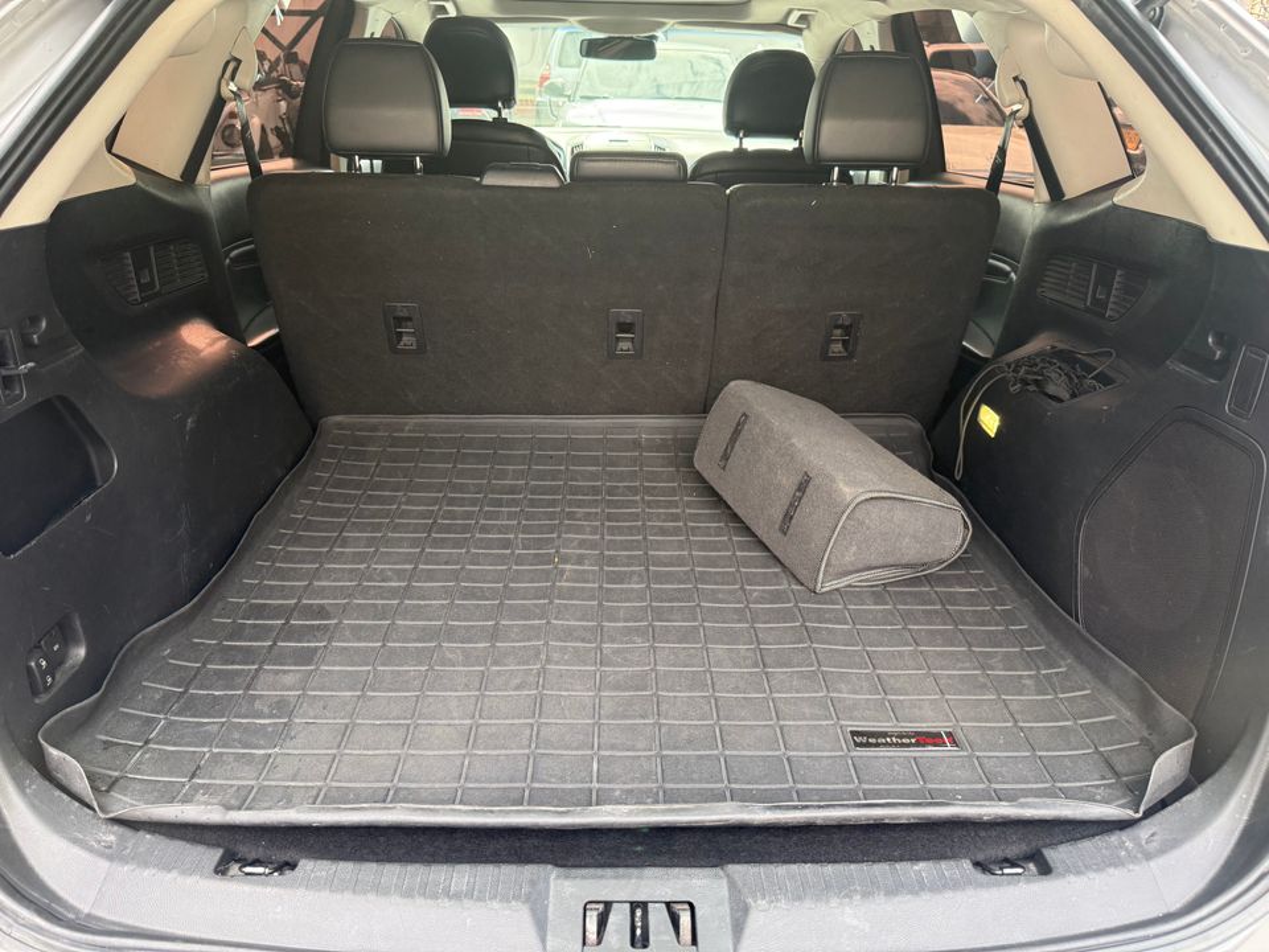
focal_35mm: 24
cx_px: 634
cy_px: 476
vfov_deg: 56.8
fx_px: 880
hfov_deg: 71.6
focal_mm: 6.76
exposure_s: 1/220
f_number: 1.78
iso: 200
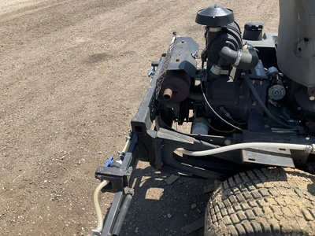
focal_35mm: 29
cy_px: 118
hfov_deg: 61.7
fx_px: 264
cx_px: 158
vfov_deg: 48.2
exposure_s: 1/912
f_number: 1.8
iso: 25
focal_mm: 3
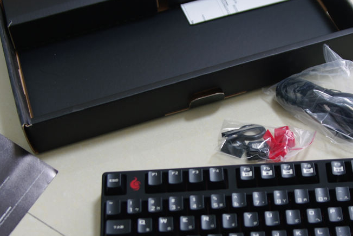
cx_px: 226
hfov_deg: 30.3
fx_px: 647
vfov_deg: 20.6
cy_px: 144
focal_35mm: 66
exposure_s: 1/8
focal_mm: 28
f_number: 2.8
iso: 100
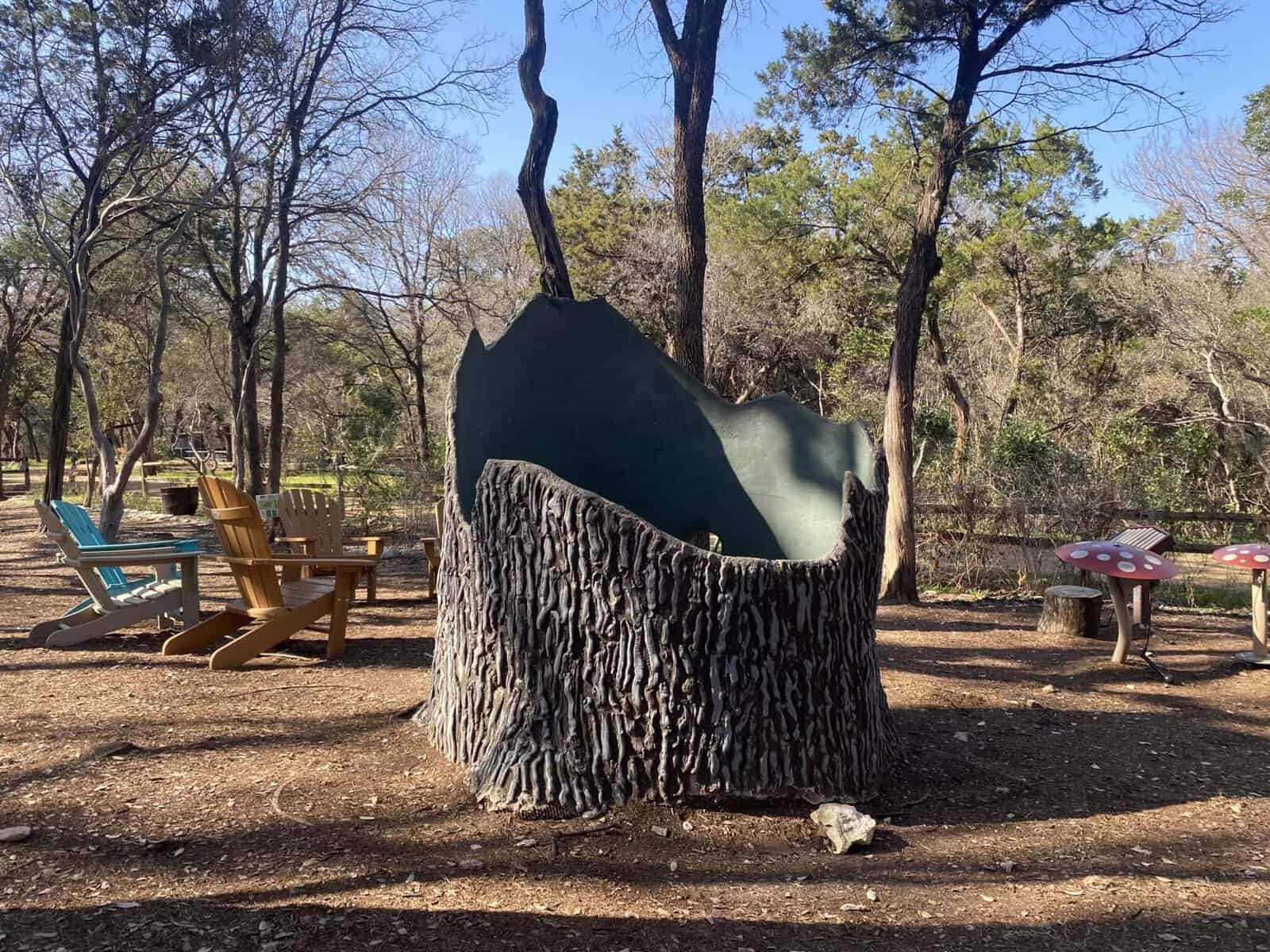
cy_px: 476
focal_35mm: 26
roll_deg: +1.7
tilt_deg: -4.1
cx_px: 635
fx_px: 954
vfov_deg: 53.1
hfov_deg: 67.3
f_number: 1.8
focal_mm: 4.25
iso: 32
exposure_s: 1/531
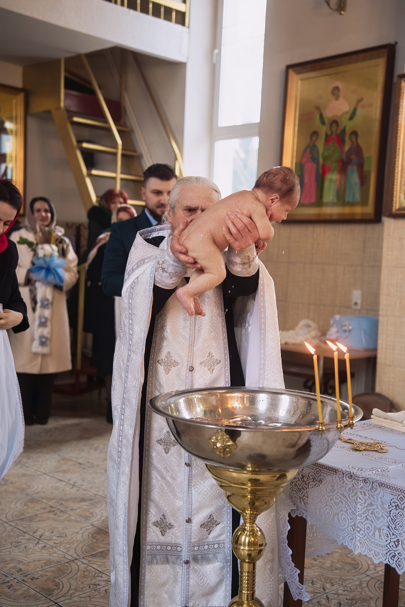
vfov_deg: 42.7
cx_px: 202
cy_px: 304
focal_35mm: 46
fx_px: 776
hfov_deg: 29.2
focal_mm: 46
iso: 1250
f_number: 2.8
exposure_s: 1/250
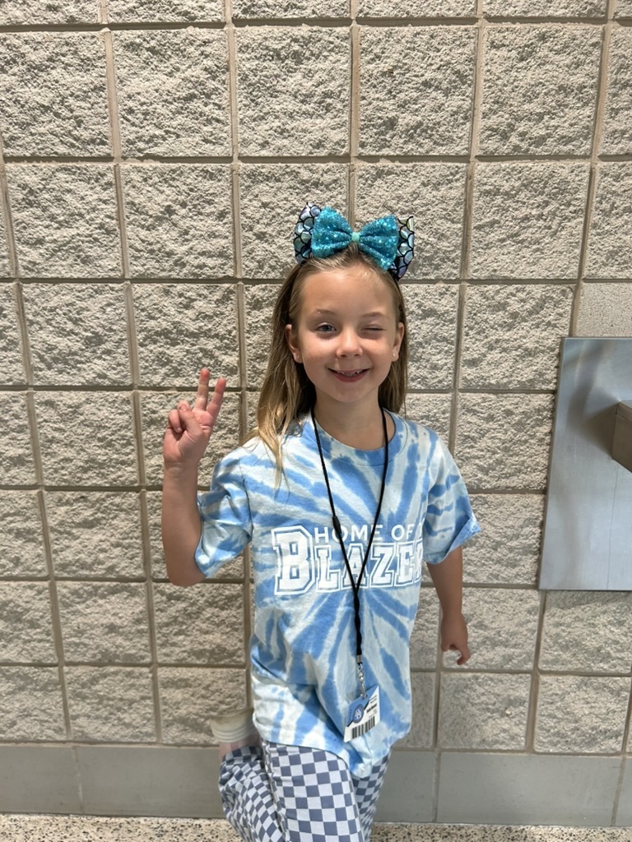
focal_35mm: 26
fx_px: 633
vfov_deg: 67.3
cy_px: 421
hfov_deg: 53.1
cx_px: 316
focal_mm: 5.7
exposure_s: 1/120
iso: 125
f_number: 1.5
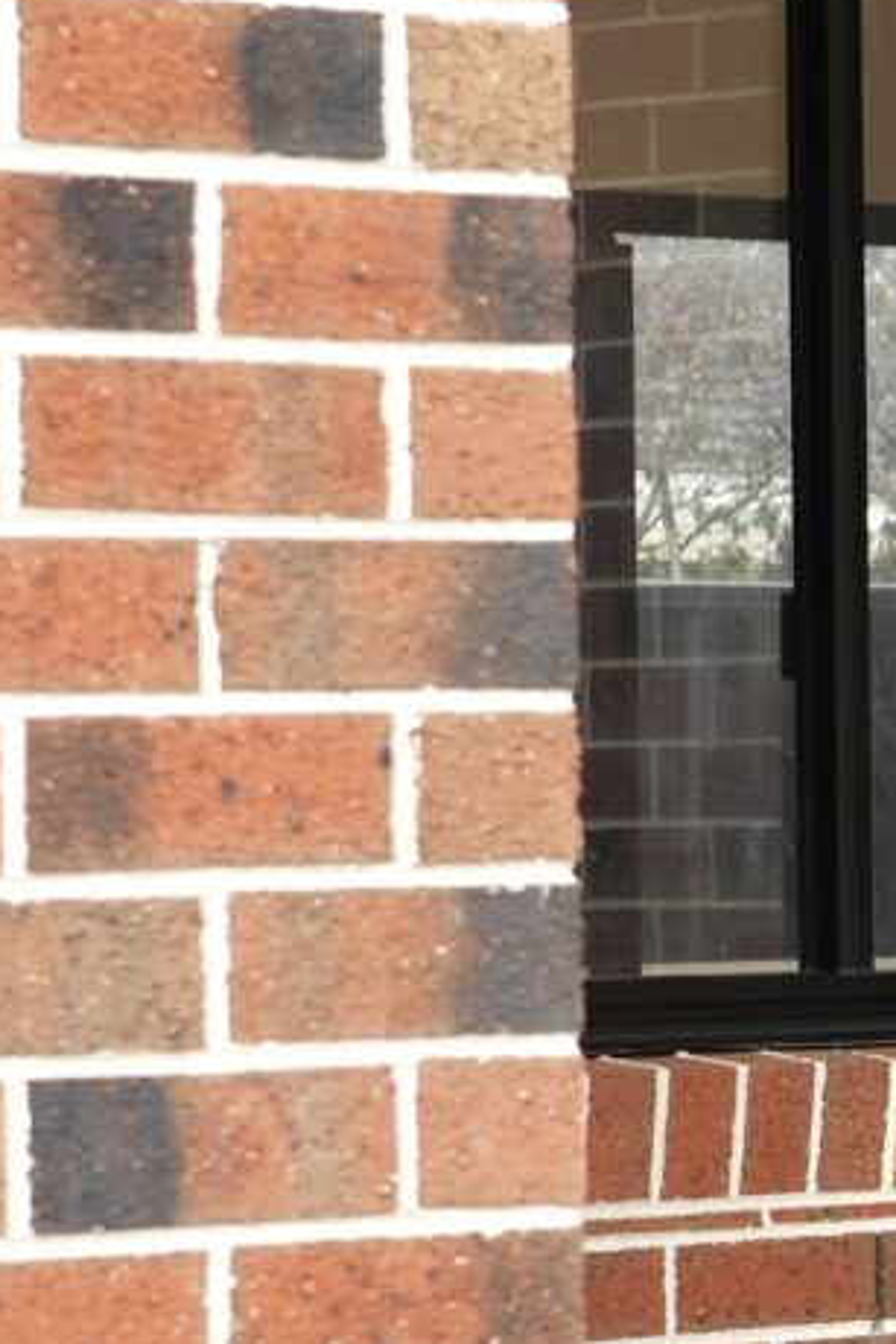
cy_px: 884
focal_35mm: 245
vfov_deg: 8.4
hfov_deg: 5.4
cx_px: 2043
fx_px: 9139
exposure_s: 1/100
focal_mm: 44
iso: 100
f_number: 5.6
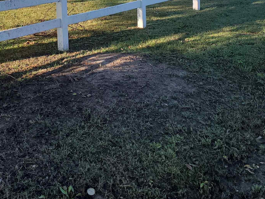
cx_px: 100
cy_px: -18
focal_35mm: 58
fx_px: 444
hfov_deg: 33.1
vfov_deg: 23.7
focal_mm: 4.3
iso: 50
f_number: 2.4
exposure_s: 1/540
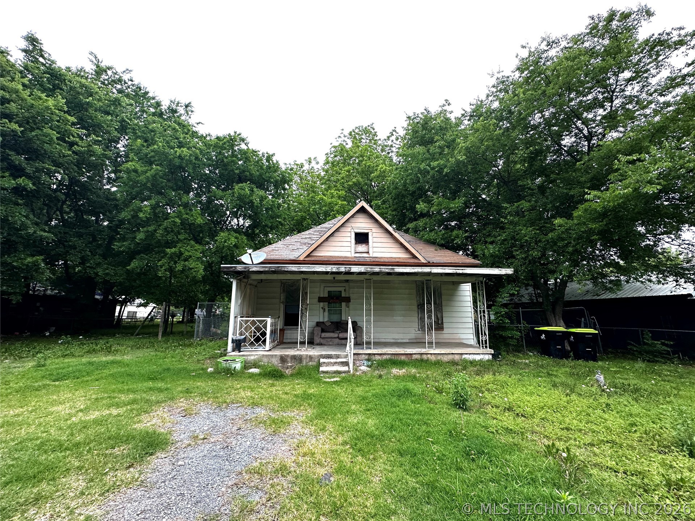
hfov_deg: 102.1
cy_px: 260
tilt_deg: +11.0
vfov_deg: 85.7
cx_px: 348
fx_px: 281
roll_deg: -0.3
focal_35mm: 14
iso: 100
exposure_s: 1/99
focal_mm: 2.22
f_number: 2.2
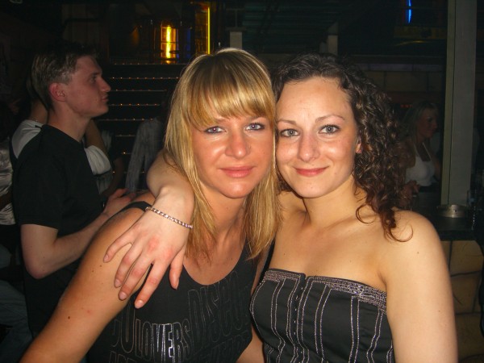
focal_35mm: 38
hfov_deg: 49.0
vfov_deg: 37.7
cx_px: 242
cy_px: 182
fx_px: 531
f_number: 2.8
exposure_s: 1/60
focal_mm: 7.9
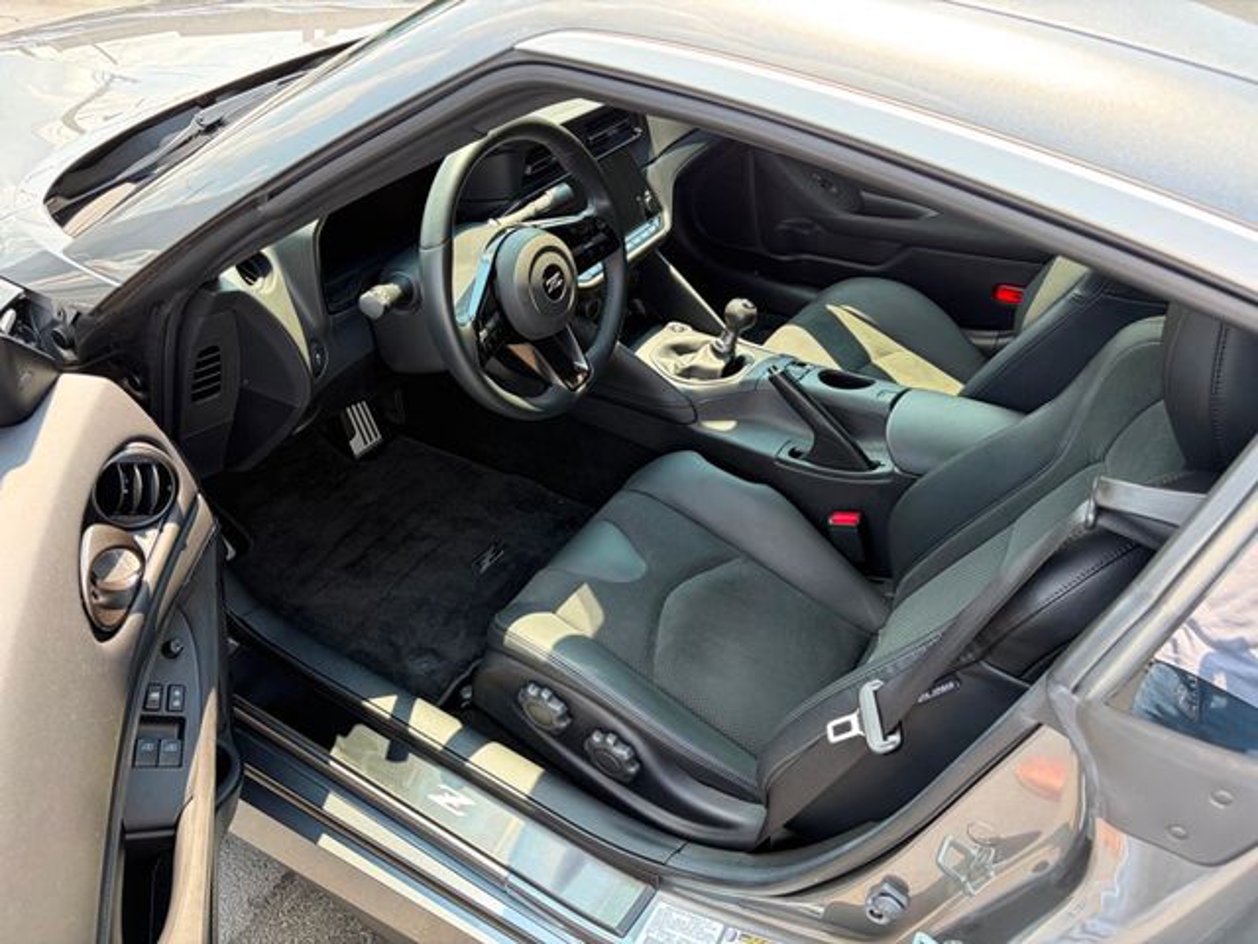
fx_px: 945
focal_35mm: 26
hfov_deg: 67.3
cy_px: 472
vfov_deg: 53.1
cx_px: 629
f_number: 1.6
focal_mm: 5.96
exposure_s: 1/197
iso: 64
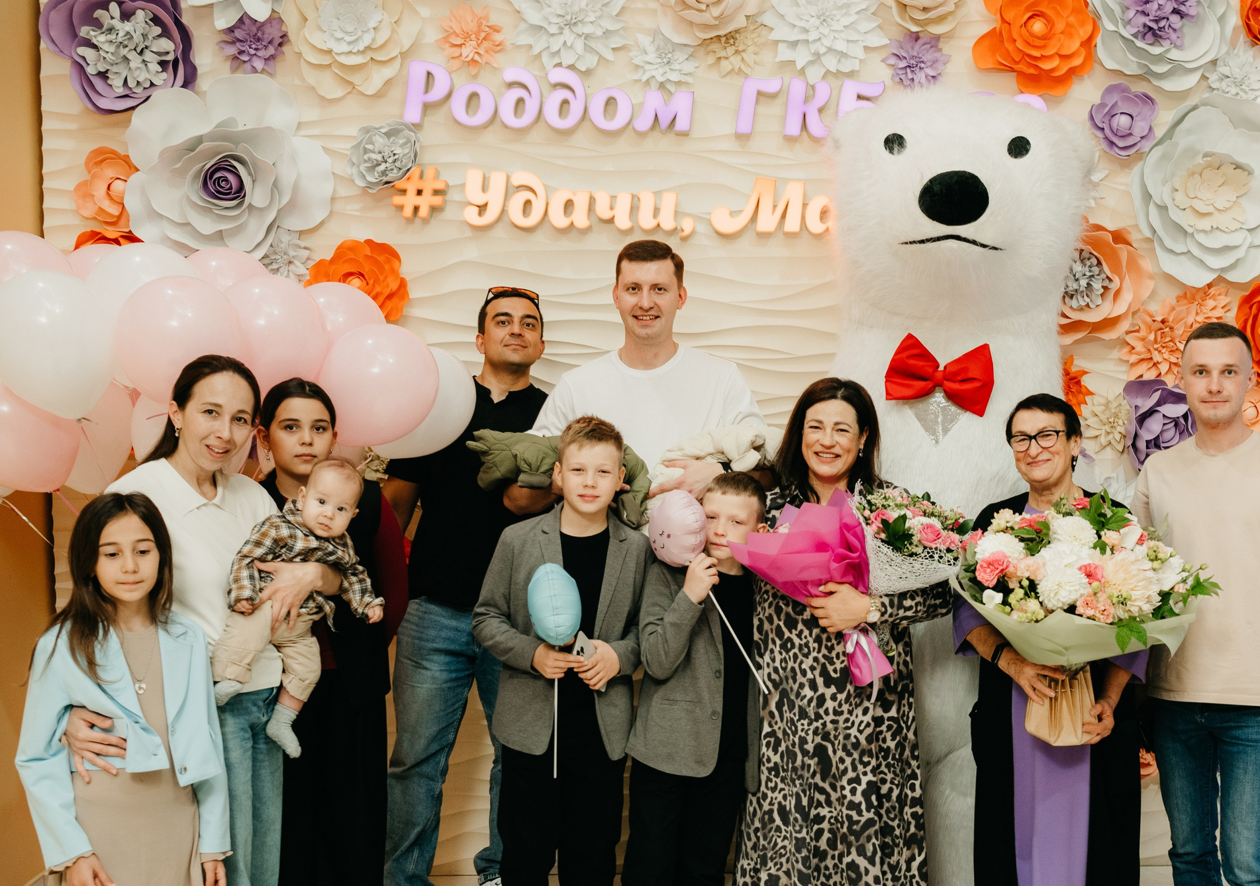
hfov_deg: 49.2
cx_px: 829
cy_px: 587
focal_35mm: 38
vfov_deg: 35.9
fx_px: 1353
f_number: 4
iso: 640
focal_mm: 24
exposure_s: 1/160
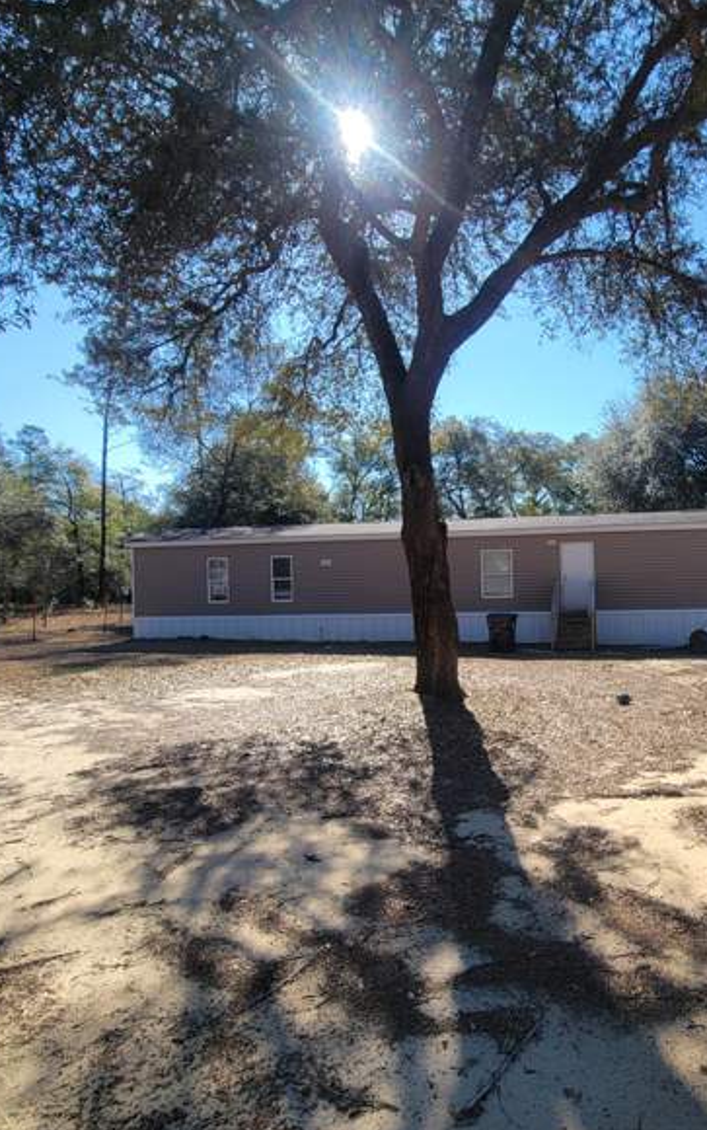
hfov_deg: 58.8
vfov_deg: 88.0
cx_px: 536
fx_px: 585
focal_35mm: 19
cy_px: 579
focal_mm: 2.2
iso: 50
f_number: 2.2
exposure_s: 1/1011
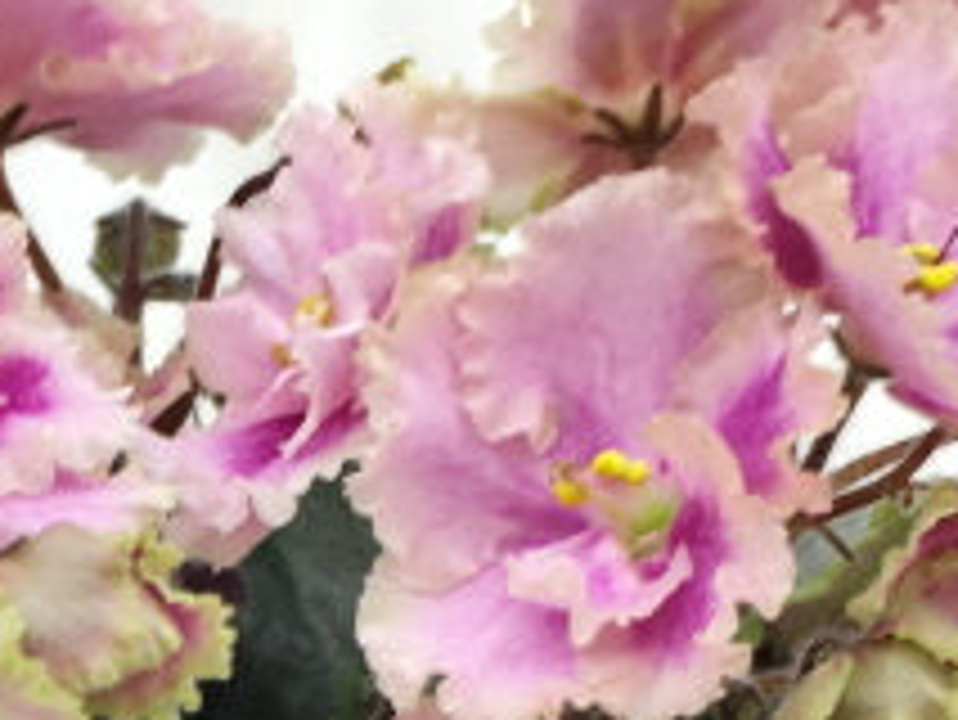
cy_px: 873
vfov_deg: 13.2
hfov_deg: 17.7
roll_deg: +2.5
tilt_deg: -33.2
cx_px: 40
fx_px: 3018
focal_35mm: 109
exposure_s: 1/50
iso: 32
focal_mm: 4.15
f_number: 2.2
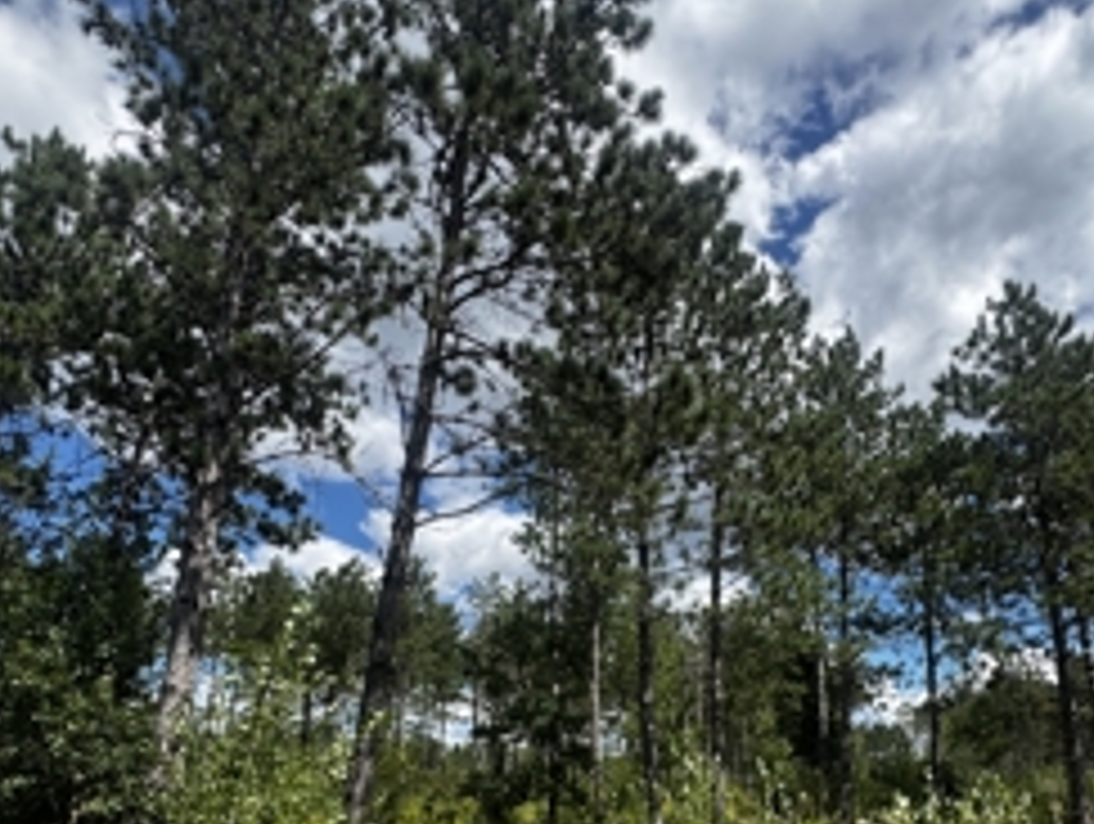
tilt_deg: +12.5
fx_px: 728
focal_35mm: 23
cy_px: 630
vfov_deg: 55.8
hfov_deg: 73.7
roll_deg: -1.5
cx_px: 599
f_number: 2.2
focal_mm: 2.22
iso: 50
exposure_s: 1/1323
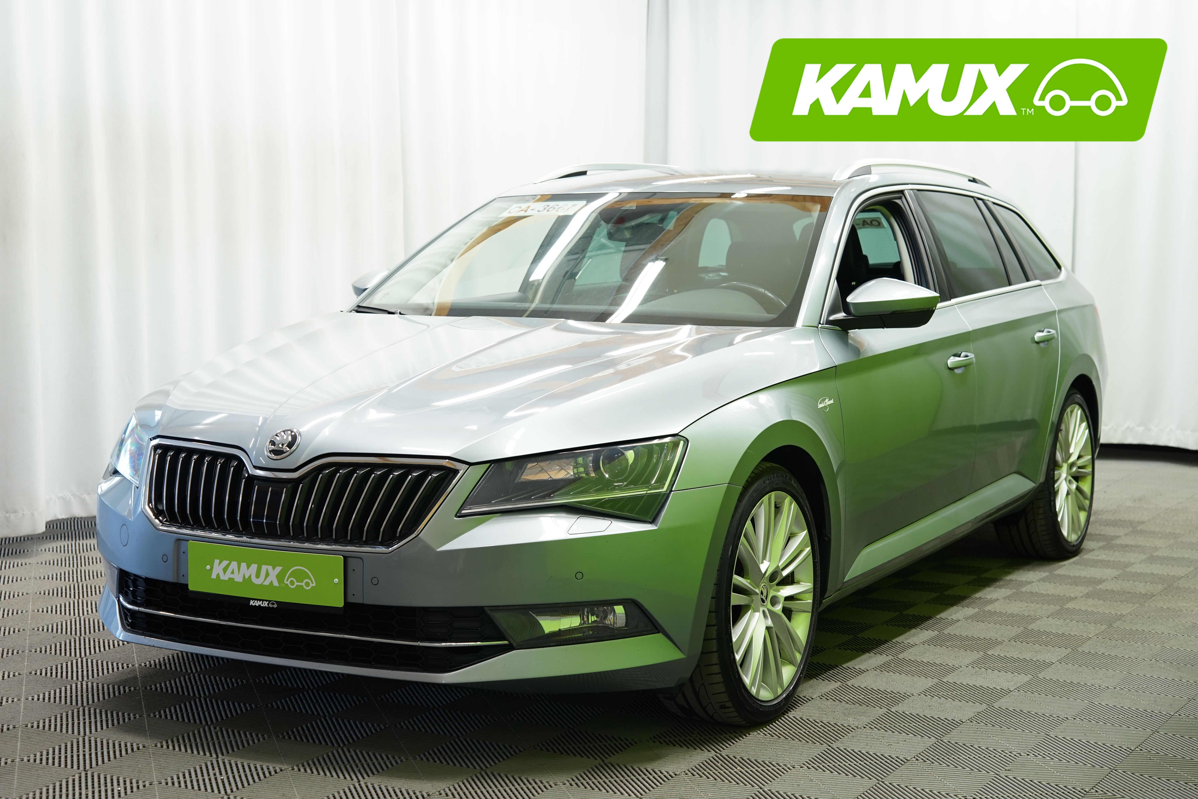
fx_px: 1930
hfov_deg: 34.5
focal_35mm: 58
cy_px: 400
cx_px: 599
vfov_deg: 23.4
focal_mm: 58
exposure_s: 1/15
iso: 500
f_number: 5
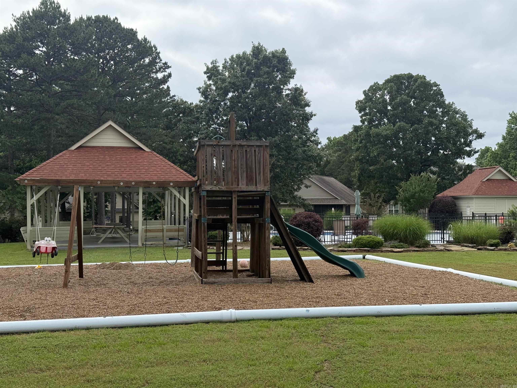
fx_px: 717
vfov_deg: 30.3
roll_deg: +0.2
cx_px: 258
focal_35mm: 48
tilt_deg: +0.6
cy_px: 194
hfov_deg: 39.7
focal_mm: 6.76
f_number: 1.78
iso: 100
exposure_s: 1/2976
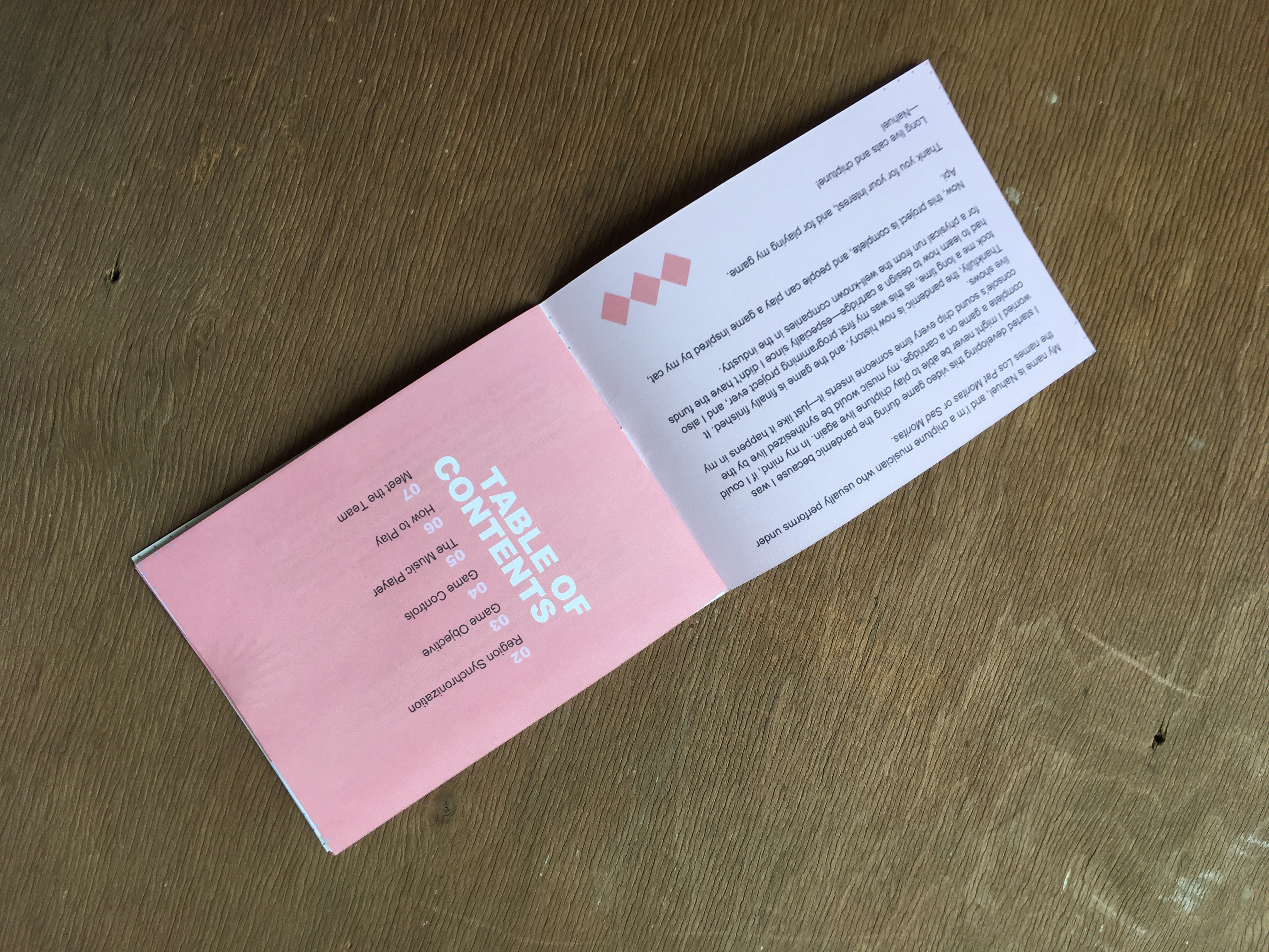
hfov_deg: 61.7
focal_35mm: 29
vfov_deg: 48.2
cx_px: 634
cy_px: 476
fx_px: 1063
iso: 32
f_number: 2.2
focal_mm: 4.15
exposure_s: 1/100
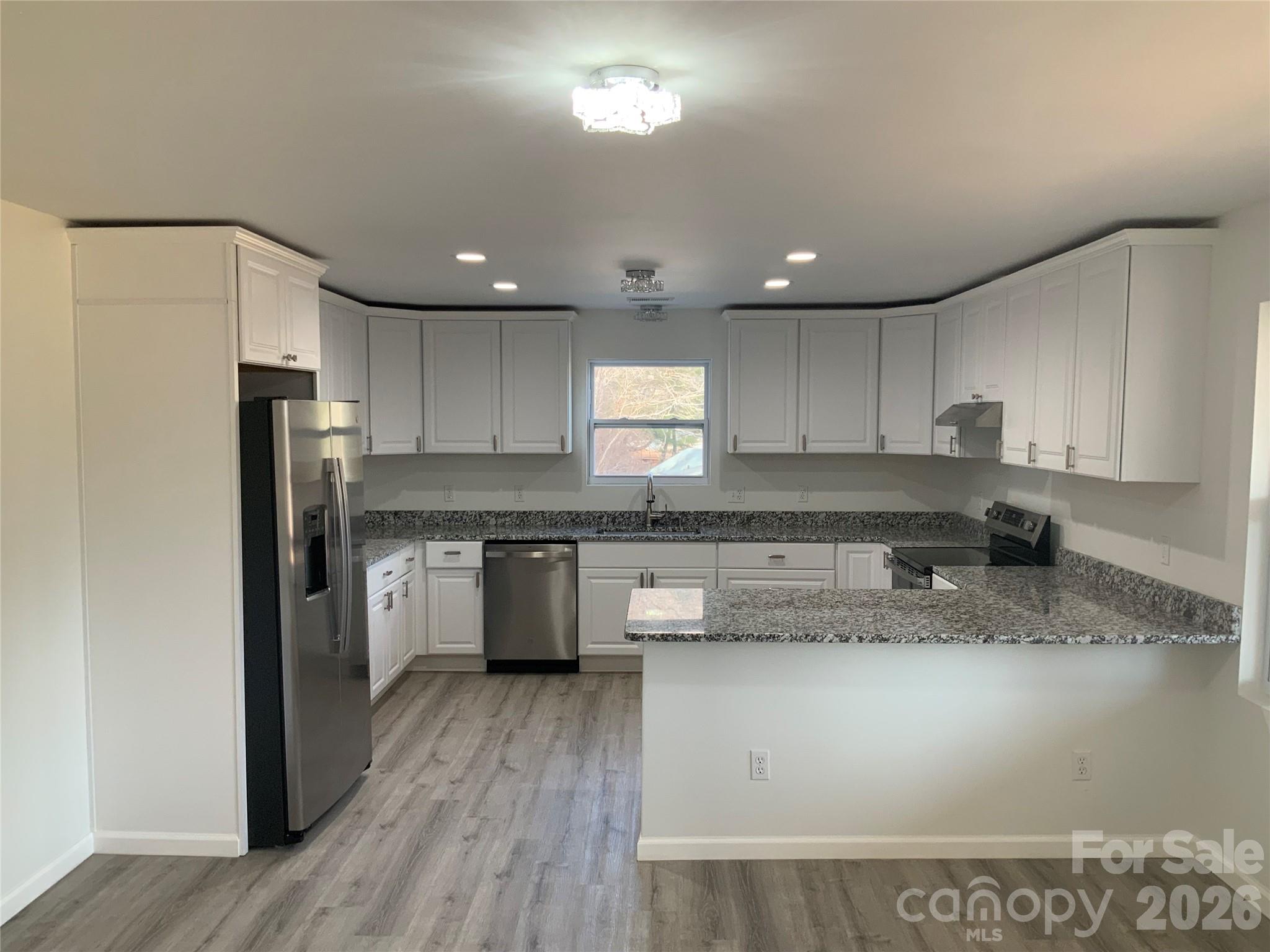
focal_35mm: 29
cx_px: 635
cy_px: 476
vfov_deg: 48.2
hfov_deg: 61.7
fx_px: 1064
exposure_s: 1/60
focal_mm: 3
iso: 50
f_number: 1.8
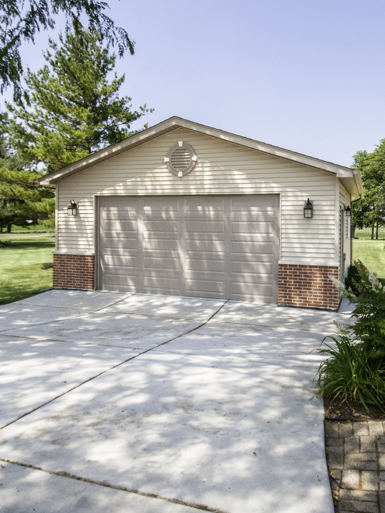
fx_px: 326
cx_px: 245
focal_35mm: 22
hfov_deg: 60.1
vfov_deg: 76.4
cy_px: 259
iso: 640
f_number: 9
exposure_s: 1/1250
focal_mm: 10
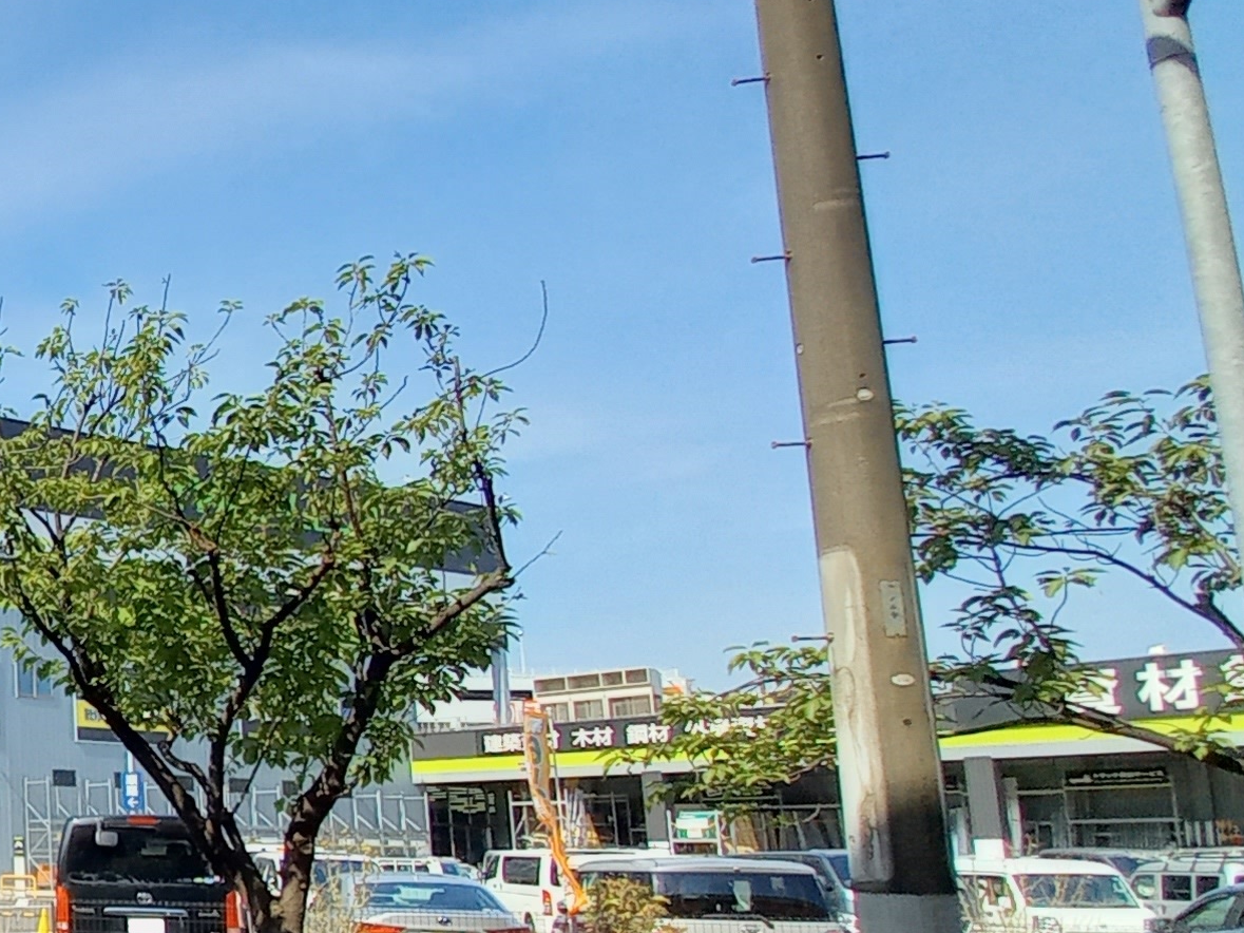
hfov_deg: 33.9
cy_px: 689
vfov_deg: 38.7
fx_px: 1294
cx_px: -430
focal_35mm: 36
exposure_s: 1/711
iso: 50
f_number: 2.2
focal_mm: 1.42
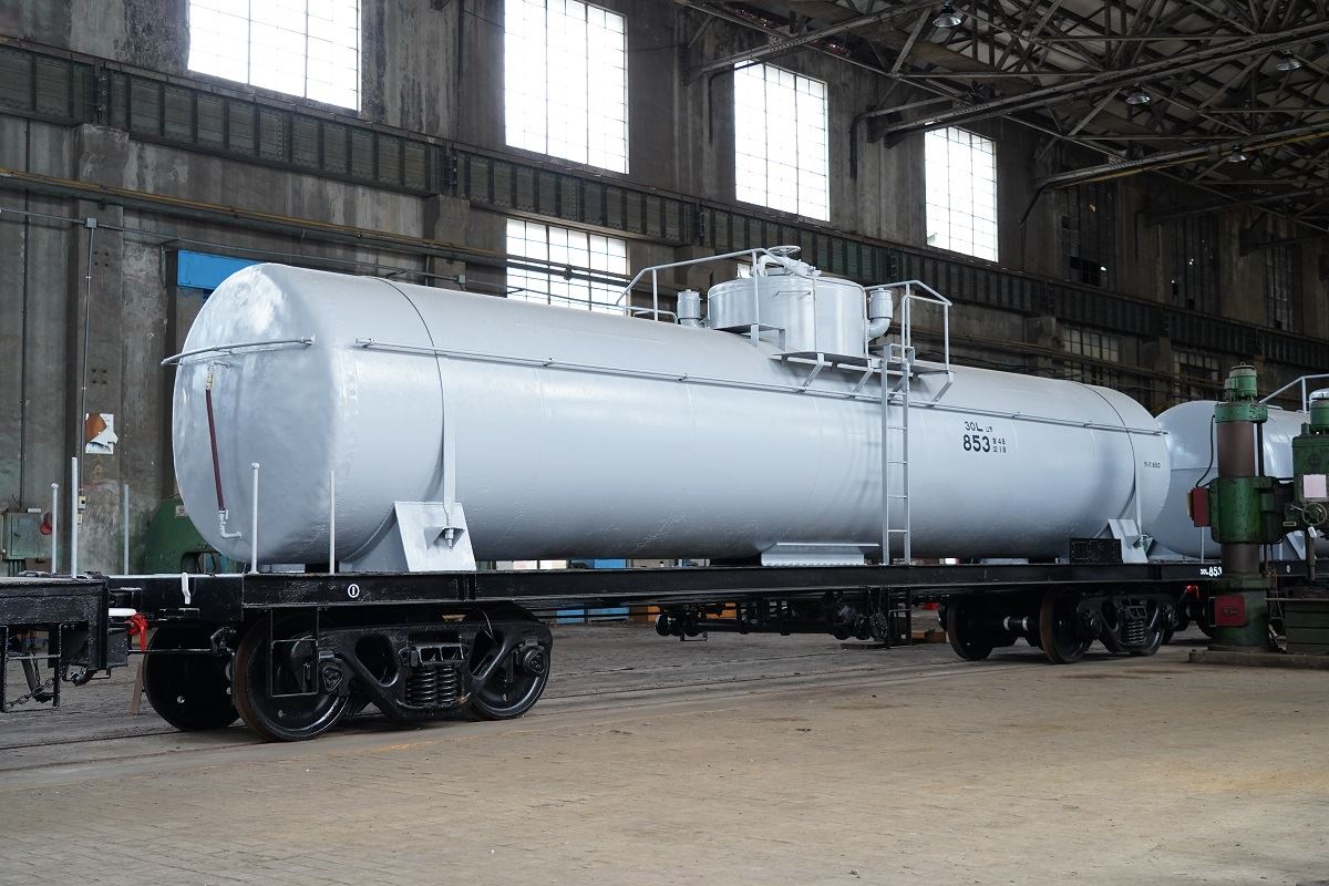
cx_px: 664
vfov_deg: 31.9
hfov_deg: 46.4
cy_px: 443
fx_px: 1550
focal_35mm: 42
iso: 1600
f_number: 4
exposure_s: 1/160
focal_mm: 42
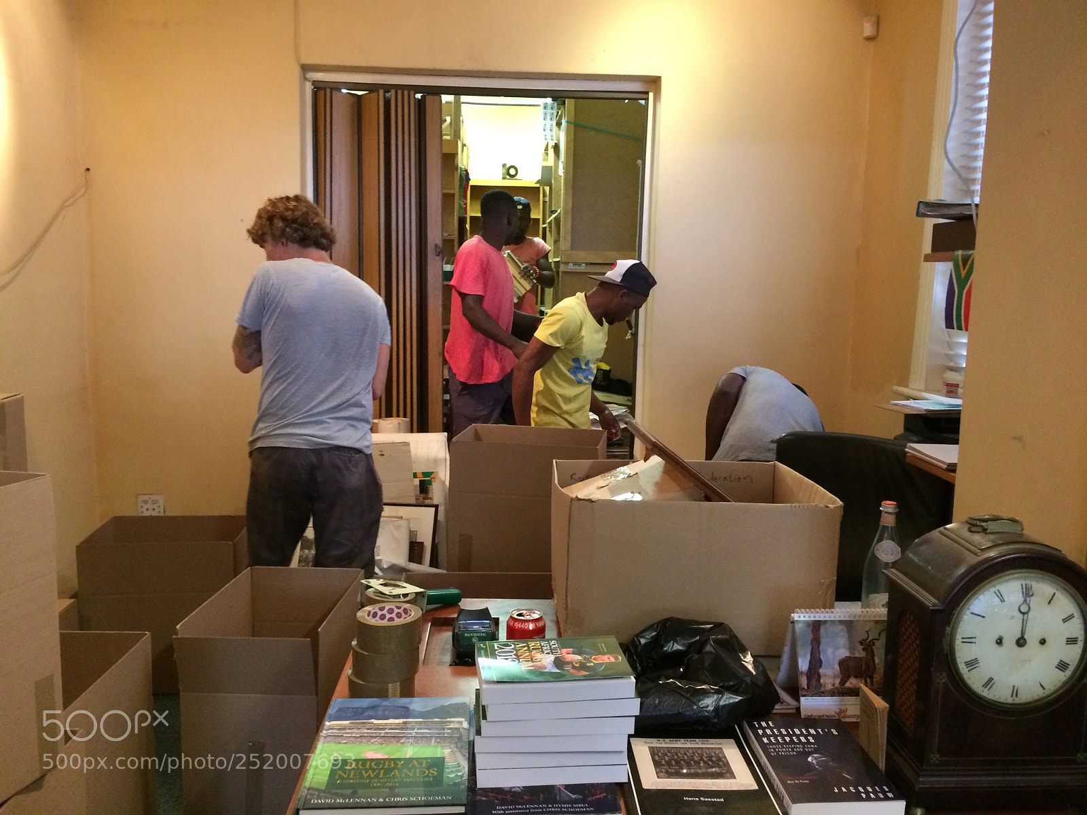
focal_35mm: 29
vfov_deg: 48.2
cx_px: 544
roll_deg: -1.6
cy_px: 408
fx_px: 911
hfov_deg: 61.7
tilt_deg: -10.7
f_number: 2.2
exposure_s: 1/33
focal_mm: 4.15
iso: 320
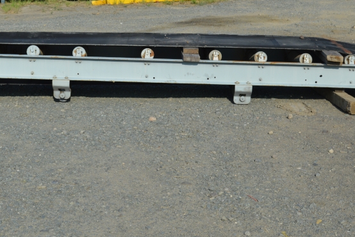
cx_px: 146
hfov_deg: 24.2
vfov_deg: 16.1
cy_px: 41
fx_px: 827
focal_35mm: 84
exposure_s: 1/320
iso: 100
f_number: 9
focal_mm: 31
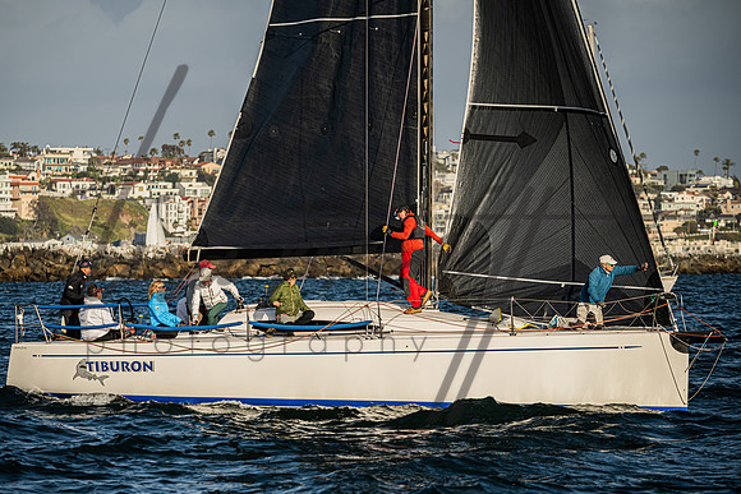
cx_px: 320
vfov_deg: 5.8
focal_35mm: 238
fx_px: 4909
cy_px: 280
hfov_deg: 8.6
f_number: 5
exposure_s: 1/1000
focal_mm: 210
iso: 80
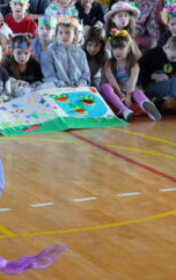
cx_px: -80
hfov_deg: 5.8
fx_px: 1736
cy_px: 120
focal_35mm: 227
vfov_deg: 9.2
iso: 1600
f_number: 4
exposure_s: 1/160
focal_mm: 60
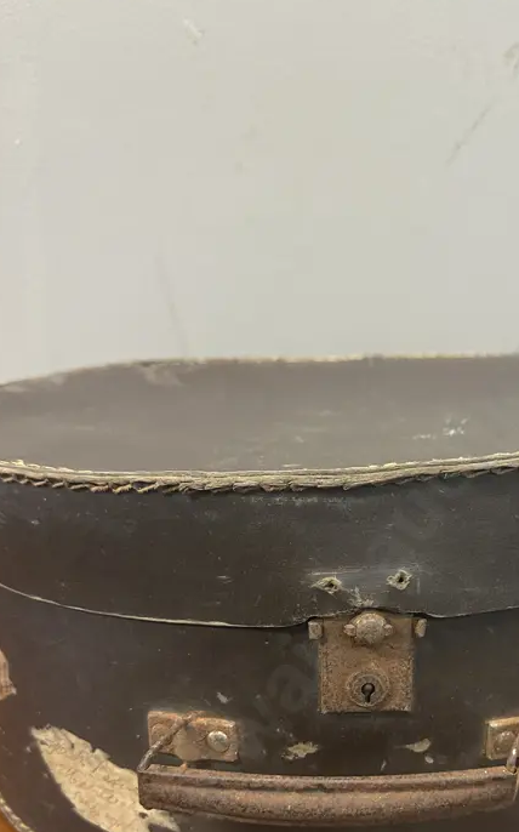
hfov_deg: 33.2
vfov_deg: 49.9
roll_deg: -0.9
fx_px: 861
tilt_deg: -18.6
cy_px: 604
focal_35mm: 38
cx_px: 352
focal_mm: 6.86
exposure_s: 1/50
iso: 400
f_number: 1.78
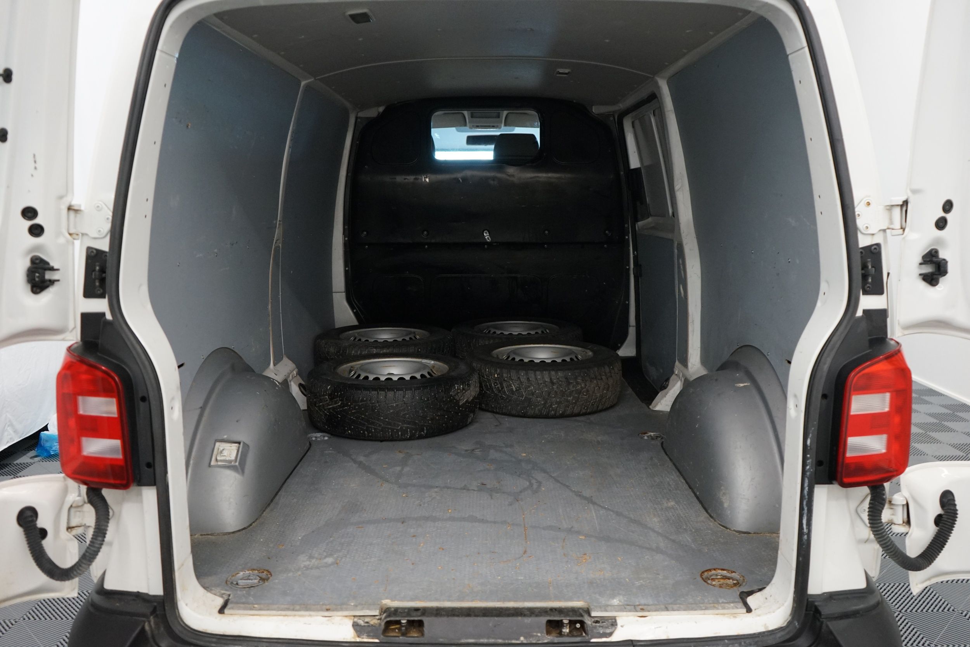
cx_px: 485
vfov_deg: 45.0
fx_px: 781
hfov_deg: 63.7
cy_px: 324
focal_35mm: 29
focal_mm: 29
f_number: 3.5
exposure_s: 1/160
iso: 2000
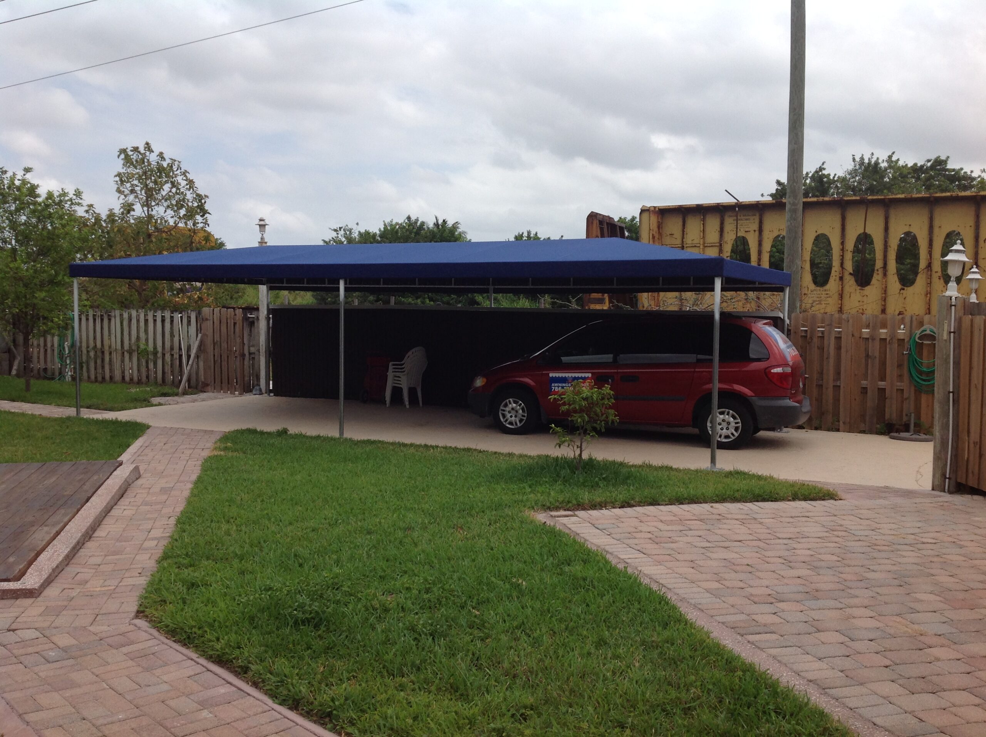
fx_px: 995
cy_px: 368
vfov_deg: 40.6
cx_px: 493
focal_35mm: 35
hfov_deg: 52.7
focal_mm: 4.28
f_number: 2.4
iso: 50
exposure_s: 1/2326
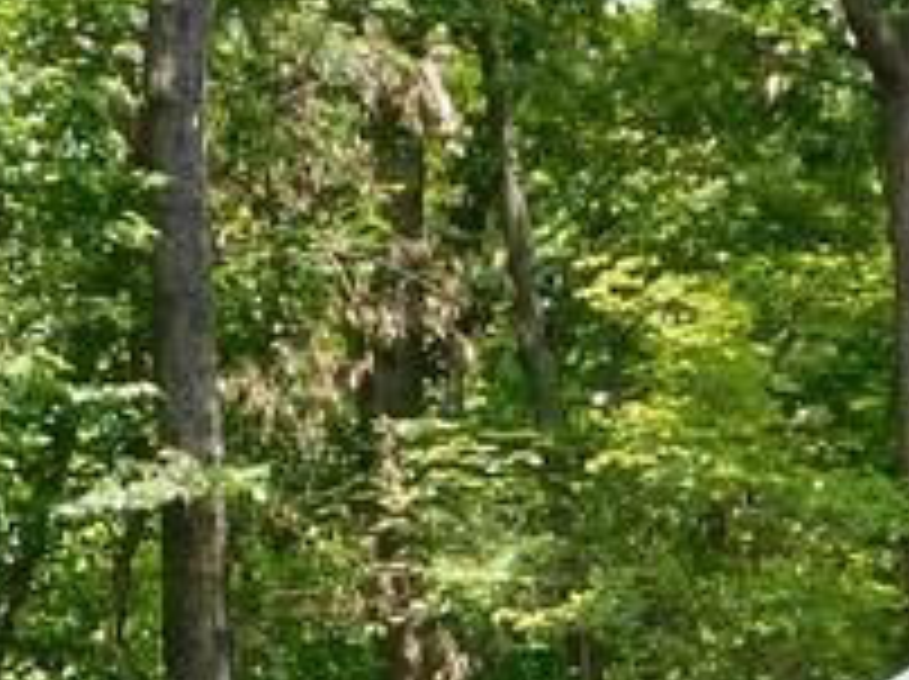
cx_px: 153
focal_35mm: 203
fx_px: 5324
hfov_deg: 9.7
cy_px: 1346
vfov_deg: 7.1
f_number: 3.6
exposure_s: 1/200
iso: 125
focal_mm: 7.1
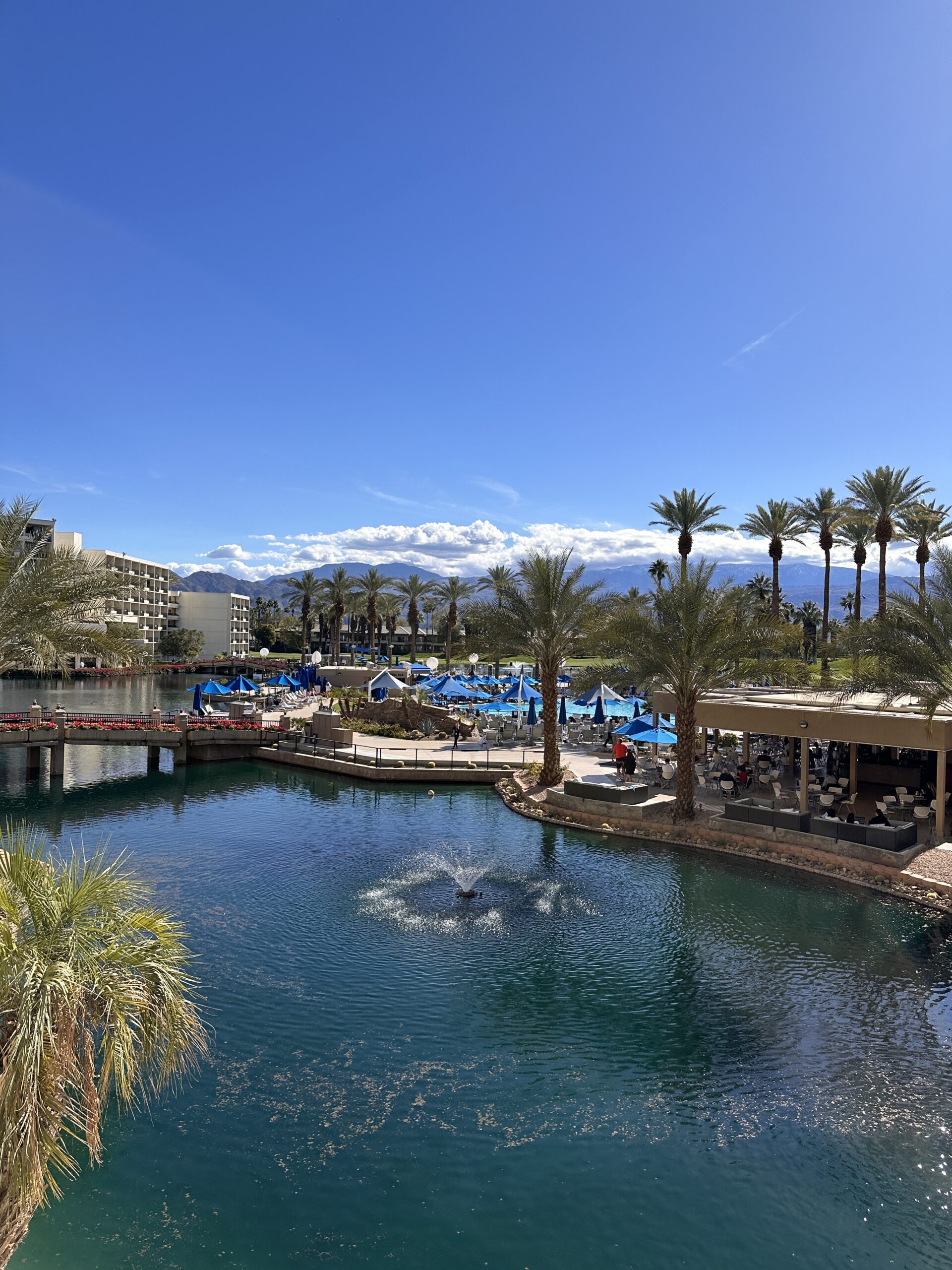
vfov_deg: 71.6
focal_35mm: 24
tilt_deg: +0.3
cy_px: 635
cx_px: 476
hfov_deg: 56.8
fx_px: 880
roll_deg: -1.4
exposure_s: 1/5525
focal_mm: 6.86
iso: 80
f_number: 1.78
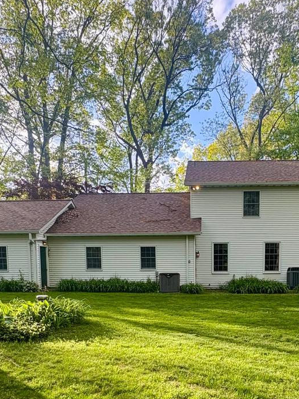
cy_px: 296
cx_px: 191
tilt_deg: -4.8
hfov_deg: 45.0
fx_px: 357
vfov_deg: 55.7
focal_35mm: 31
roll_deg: +0.1
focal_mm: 2.22
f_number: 2.2
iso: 64
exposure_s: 1/237
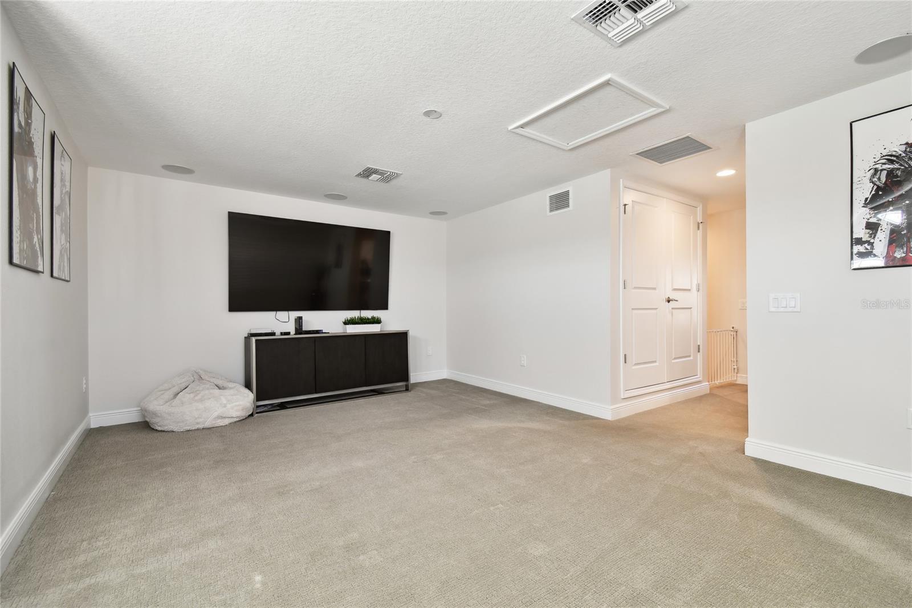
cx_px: 456
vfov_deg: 77.3
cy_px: 304
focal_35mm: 15
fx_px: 380
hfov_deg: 100.4
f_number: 7.1
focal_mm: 10
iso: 100
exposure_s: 1/2.5
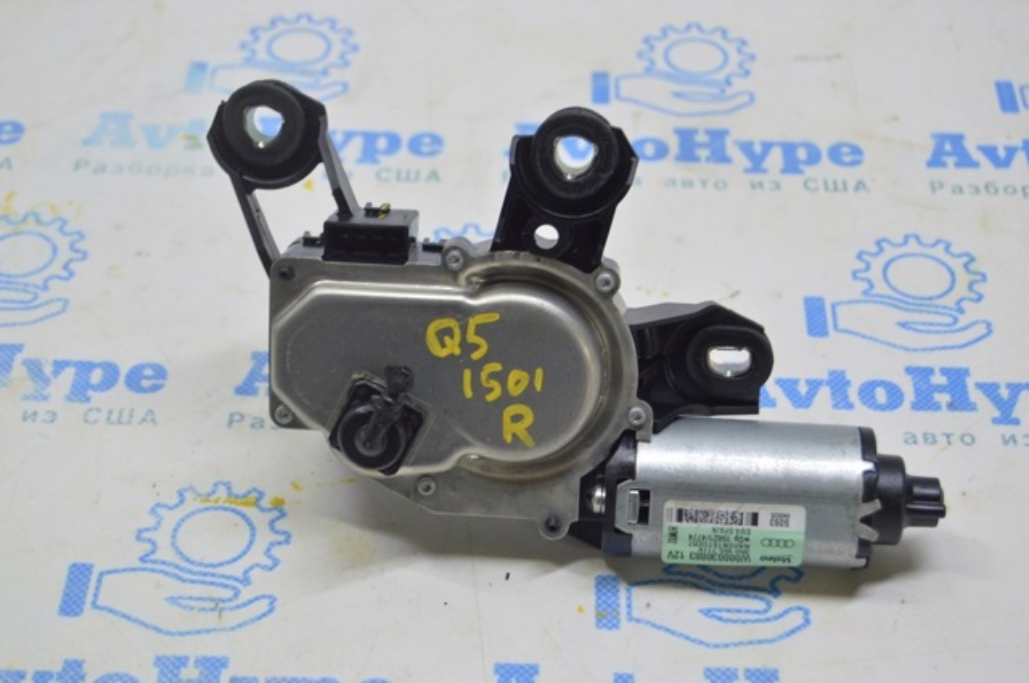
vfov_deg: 18.9
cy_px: 342
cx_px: 514
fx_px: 2055
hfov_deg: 28.1
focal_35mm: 72
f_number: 5.6
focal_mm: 48
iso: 400
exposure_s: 1/20
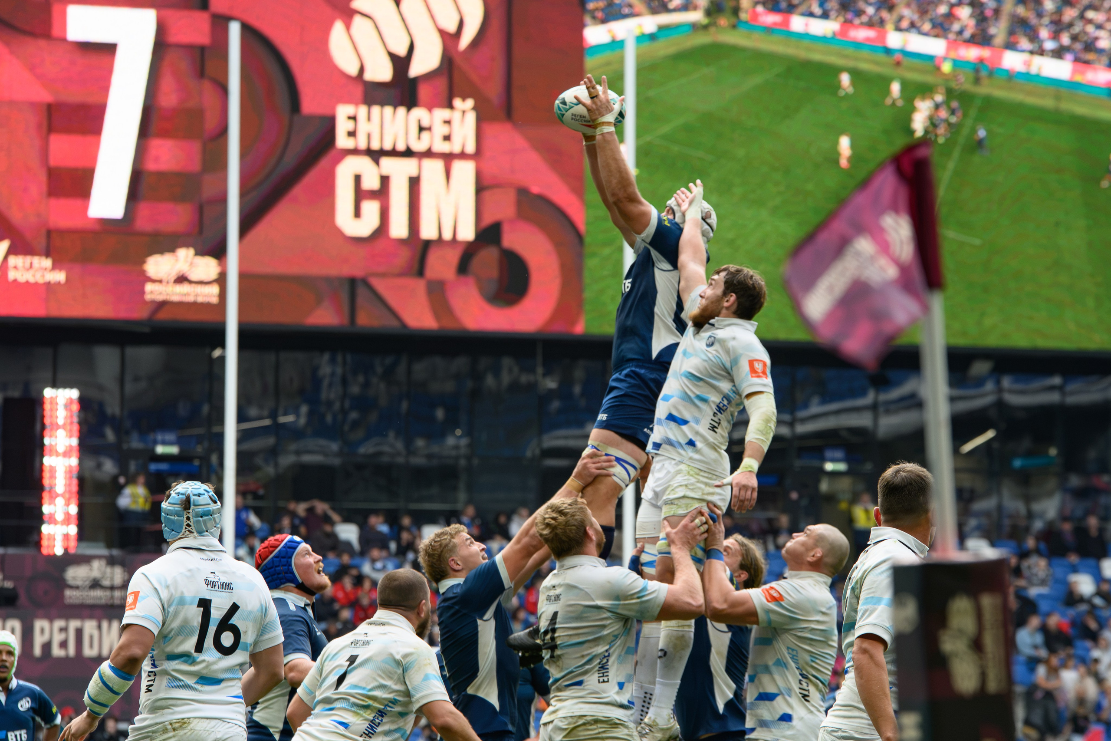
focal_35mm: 284
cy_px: 319
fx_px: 8774
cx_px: 582
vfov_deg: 4.8
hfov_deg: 7.2
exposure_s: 1/2000
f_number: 7.1
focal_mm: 200
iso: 3200
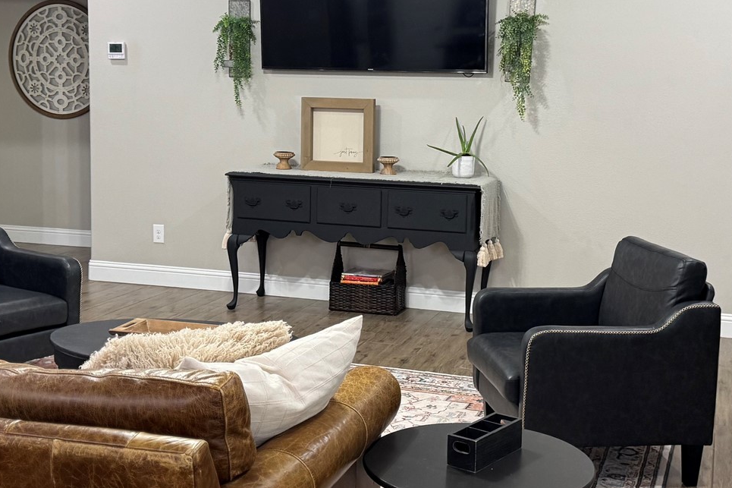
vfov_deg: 25.4
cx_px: 367
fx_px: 1077
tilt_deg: -7.2
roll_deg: +0.0
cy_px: 181
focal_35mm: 53
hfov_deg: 37.5
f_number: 1.78
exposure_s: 1/60
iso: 250
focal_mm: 6.76
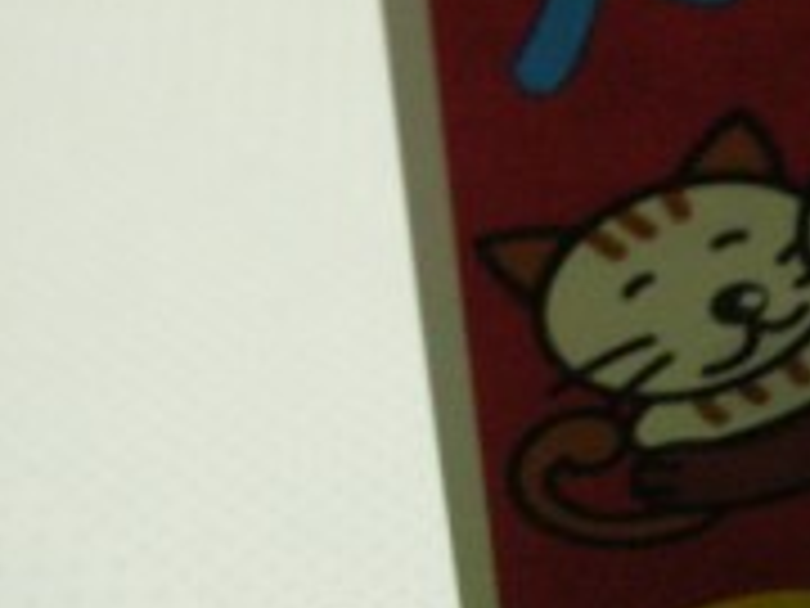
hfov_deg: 22.1
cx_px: 702
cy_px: 225
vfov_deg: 16.9
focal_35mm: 87
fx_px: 2036
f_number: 3
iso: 400
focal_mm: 5.8
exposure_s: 1/15.1
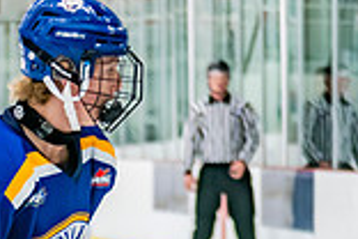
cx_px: -32
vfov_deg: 4.2
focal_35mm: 330
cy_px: 274
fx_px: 3281
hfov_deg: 6.2
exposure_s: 1/640
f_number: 2.8
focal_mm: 70
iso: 2000
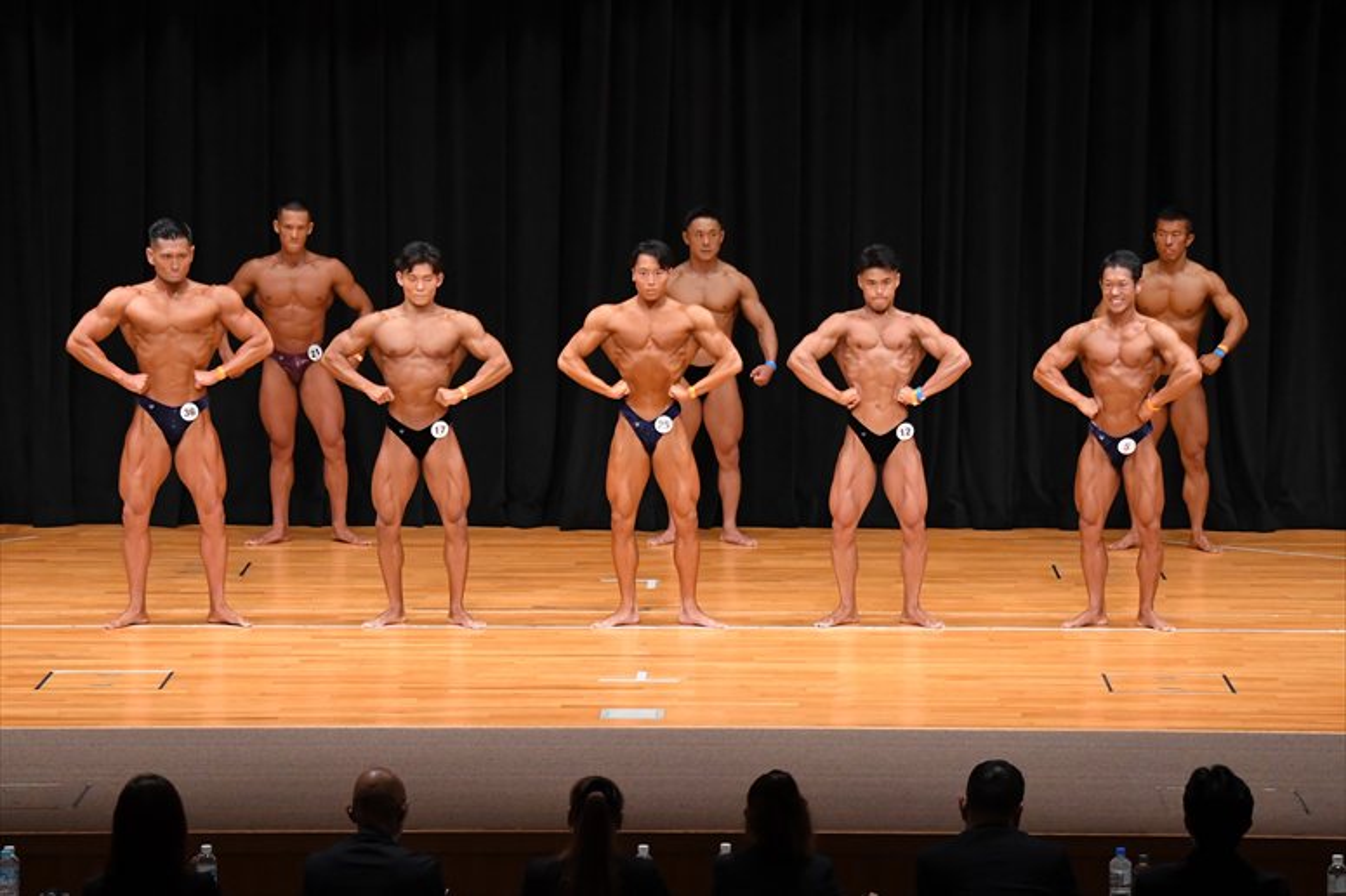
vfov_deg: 9.9
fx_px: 5157
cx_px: 673
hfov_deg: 14.9
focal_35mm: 138
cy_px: 448
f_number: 5.6
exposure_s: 1/400
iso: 4000
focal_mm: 92
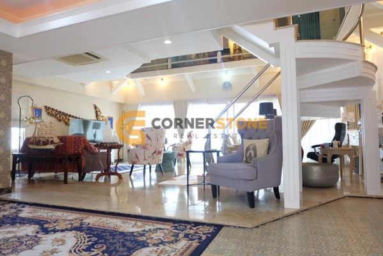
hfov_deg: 73.7
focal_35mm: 24
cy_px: 128
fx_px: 255
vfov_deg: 53.1
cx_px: 192
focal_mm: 16
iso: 200
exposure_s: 1/10
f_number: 3.5
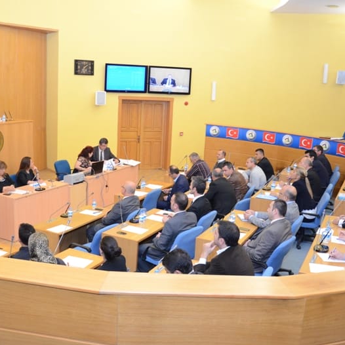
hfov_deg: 41.3
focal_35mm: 41
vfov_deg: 41.3
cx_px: 172
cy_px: 173
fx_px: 458
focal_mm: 21
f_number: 3.8
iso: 2000
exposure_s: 1/100
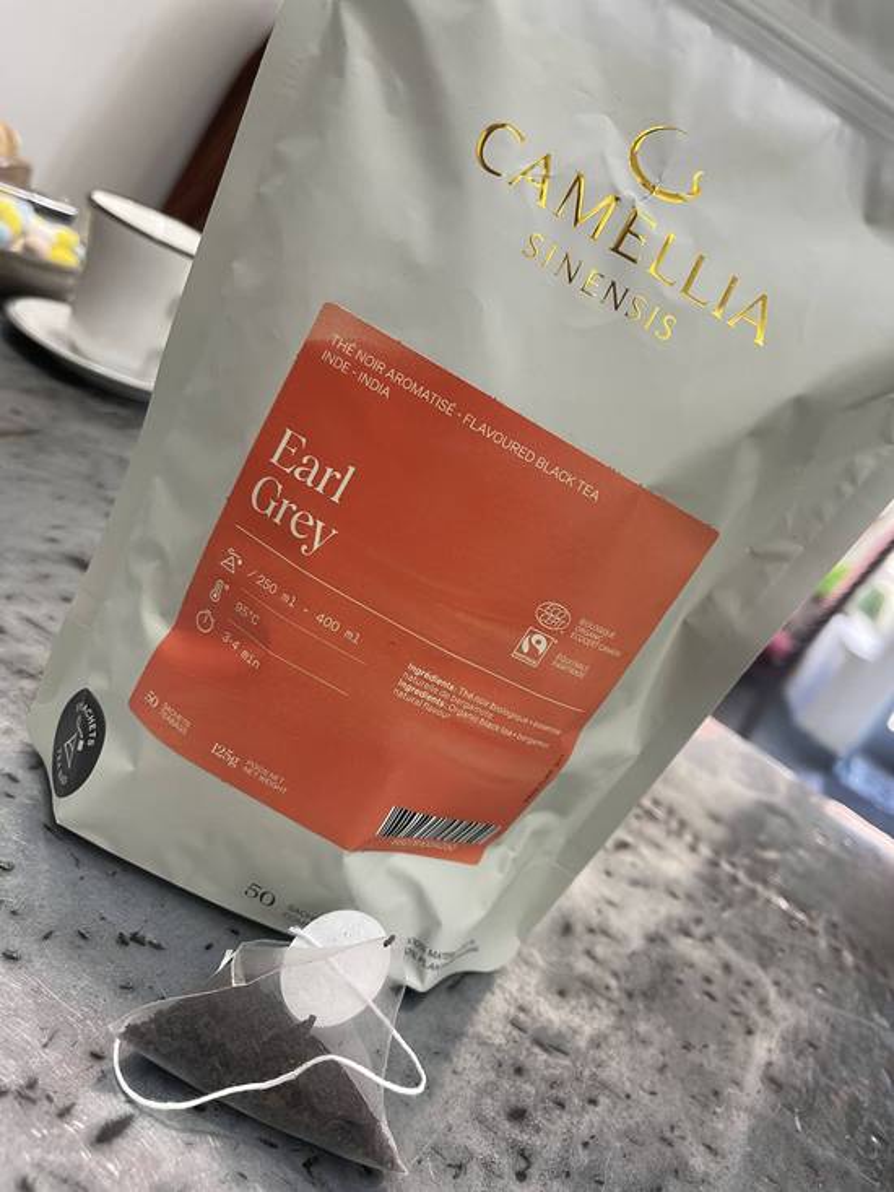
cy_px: 596
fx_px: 861
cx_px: 447
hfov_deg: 54.9
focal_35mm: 25
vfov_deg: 69.4
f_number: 1.6
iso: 100
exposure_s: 1/60
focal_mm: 5.1
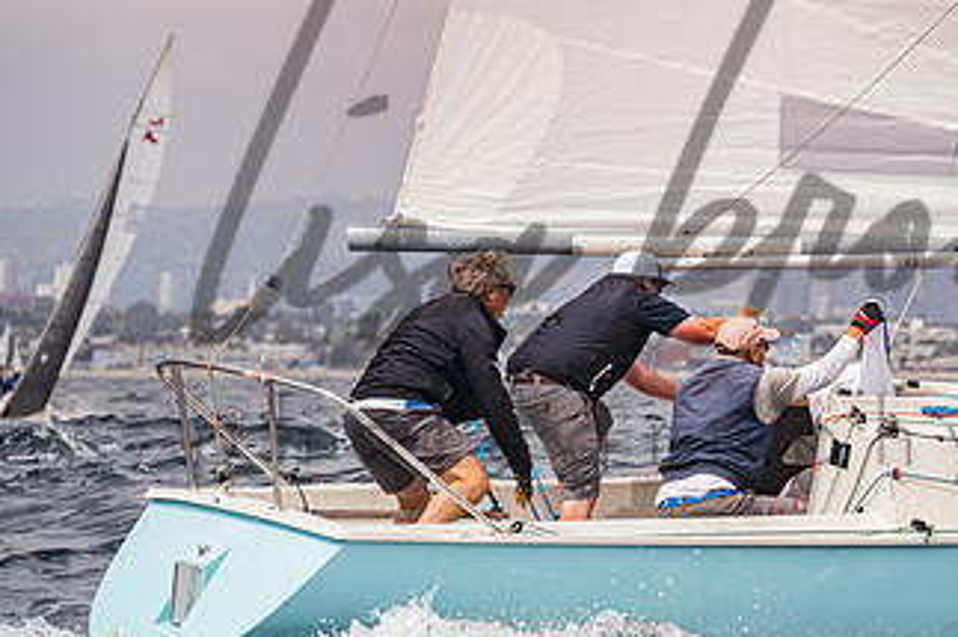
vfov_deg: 4.9
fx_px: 7474
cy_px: 251
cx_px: 805
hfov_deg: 7.3
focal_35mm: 281
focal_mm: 145
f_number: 6.3
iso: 160
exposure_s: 1/640
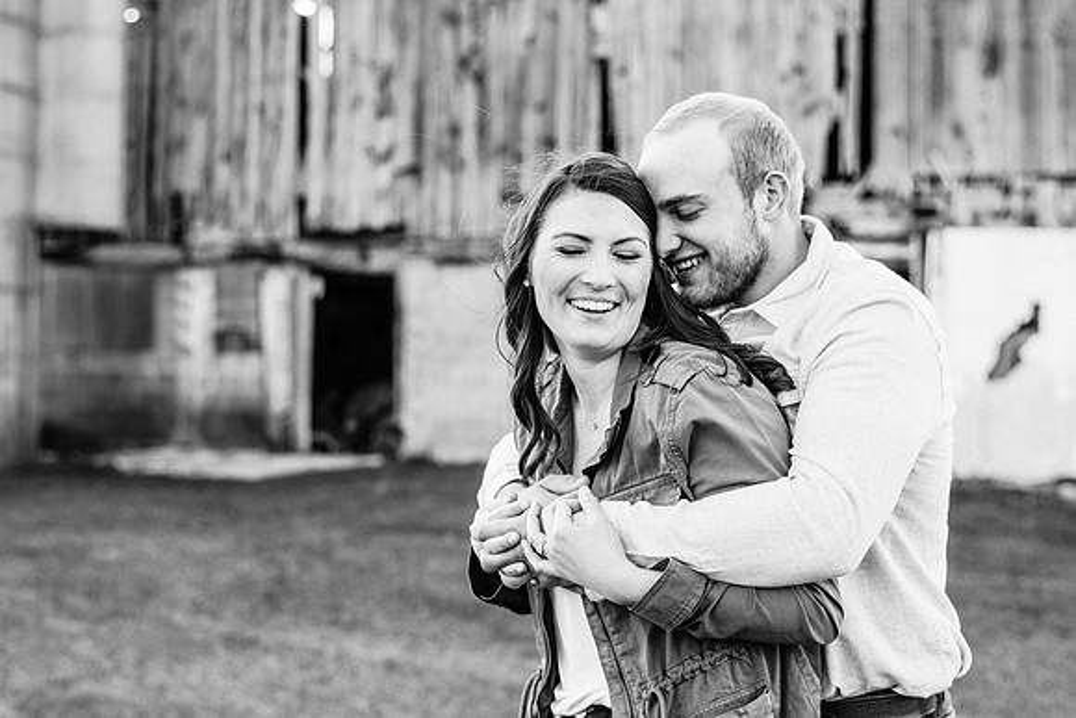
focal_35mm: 65
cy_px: 320
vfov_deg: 20.9
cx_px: 477
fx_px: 1943
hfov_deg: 30.9
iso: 200
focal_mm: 58
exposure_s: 1/640
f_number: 3.2
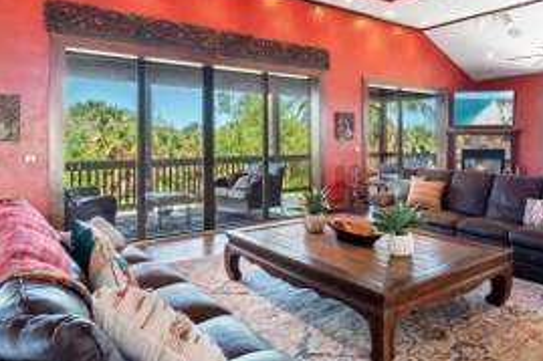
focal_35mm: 26
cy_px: 143
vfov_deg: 49.2
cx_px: 353
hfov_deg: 67.9
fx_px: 392
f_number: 7.1
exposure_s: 1/2
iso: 200
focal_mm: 7
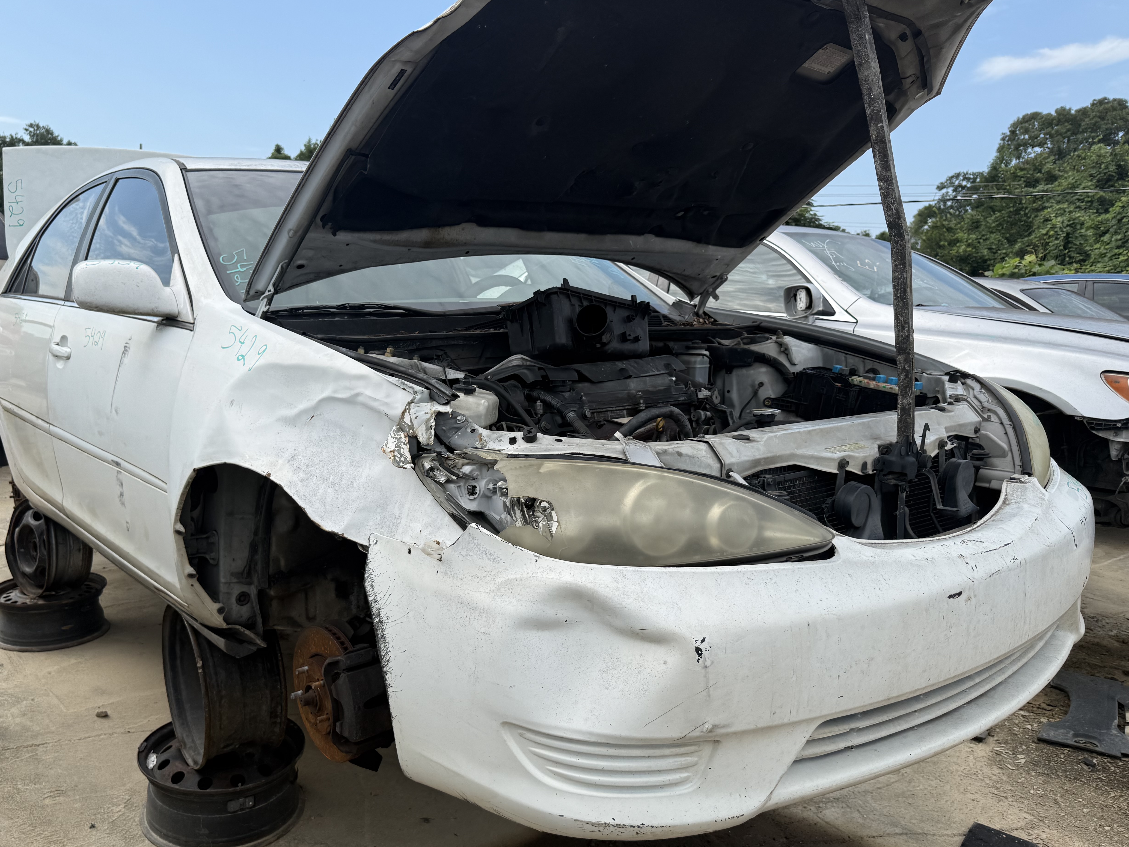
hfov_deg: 63.1
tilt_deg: -7.1
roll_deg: -3.8
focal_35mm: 28
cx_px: 473
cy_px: 484
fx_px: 913
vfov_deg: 49.6
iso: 80
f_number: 1.78
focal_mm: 6.76
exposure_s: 1/3021
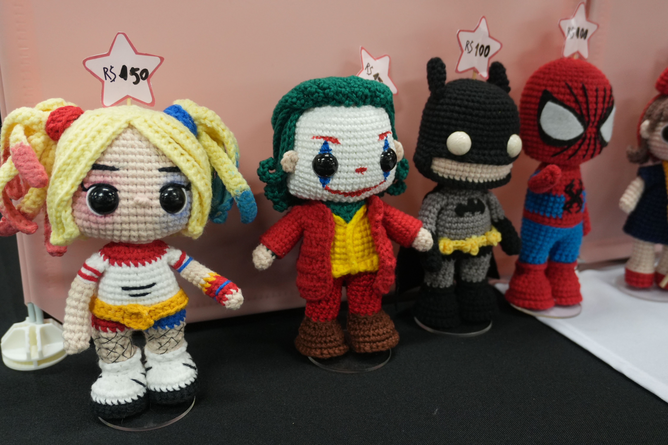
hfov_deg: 51.3
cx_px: 334
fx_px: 696
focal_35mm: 38
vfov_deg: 35.5
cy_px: 222
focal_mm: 25
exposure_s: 1/60
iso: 1250
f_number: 4.5
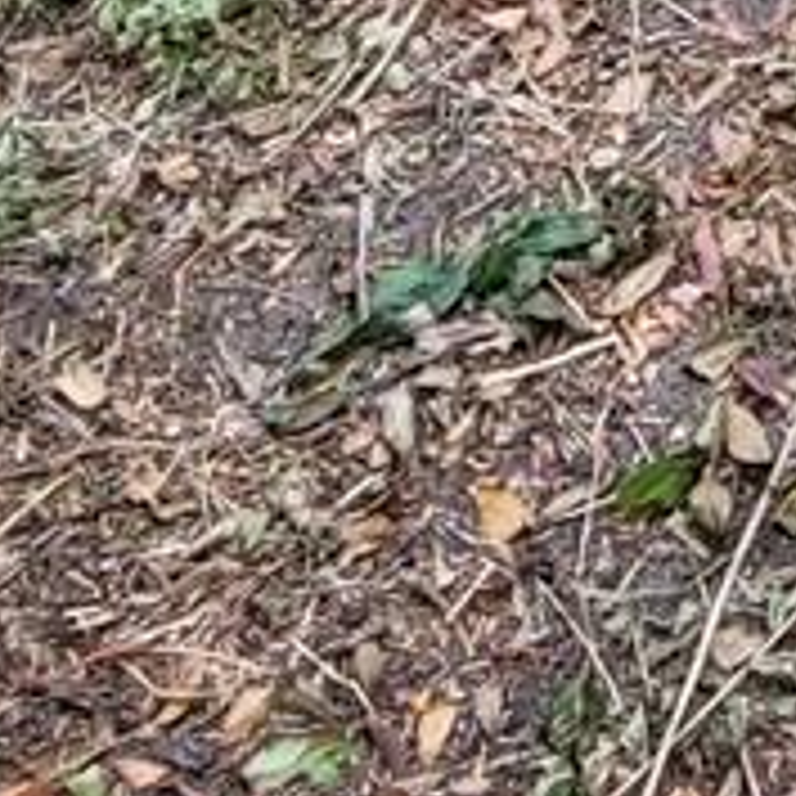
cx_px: 1129
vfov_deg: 14.5
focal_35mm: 104
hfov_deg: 15.6
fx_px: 2706
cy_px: -688
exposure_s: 1/180
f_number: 2.2
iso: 50
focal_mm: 2.2
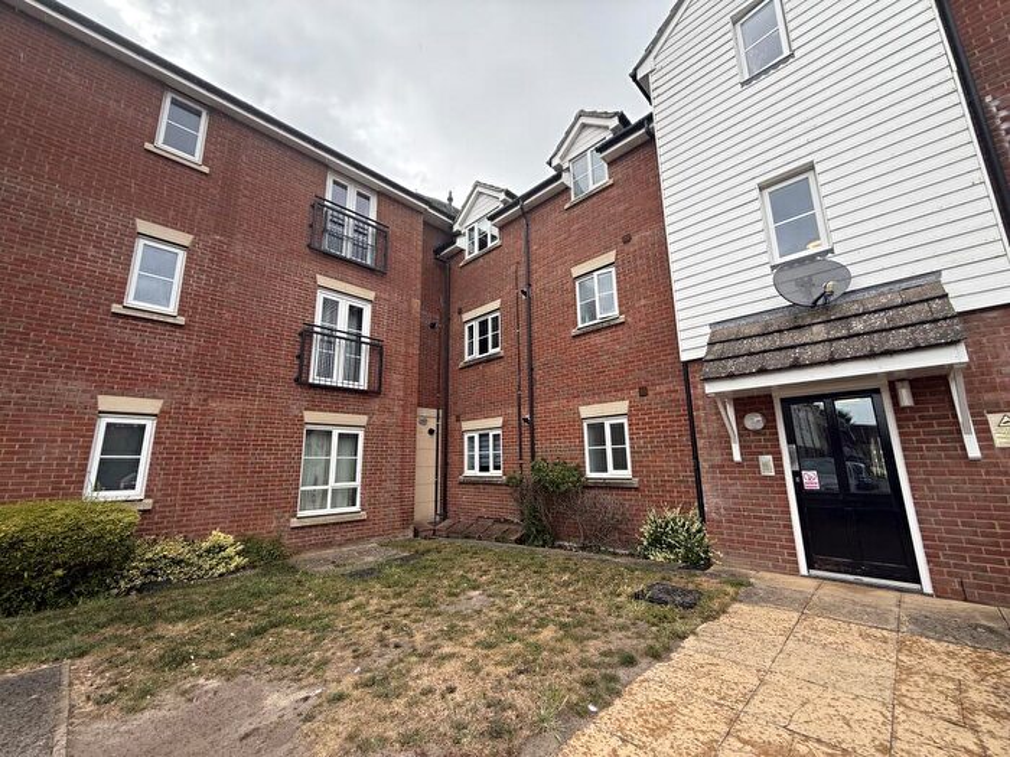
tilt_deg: +12.9
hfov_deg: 102.1
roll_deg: +0.8
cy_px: 378
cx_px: 505
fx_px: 408
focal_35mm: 14
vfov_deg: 85.7
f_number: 2.2
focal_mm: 2.22
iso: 50
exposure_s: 1/280
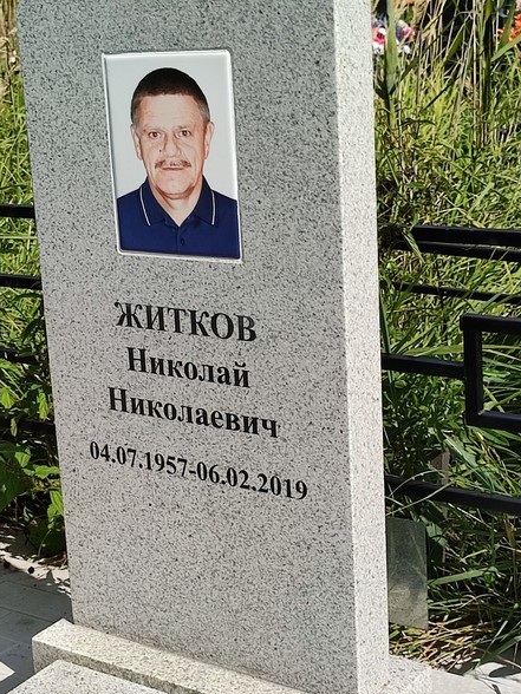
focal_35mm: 34
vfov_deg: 54.0
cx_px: 124
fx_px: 682
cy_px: 345
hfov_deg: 40.5
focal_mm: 6.04
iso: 50
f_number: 1.9
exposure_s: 1/732
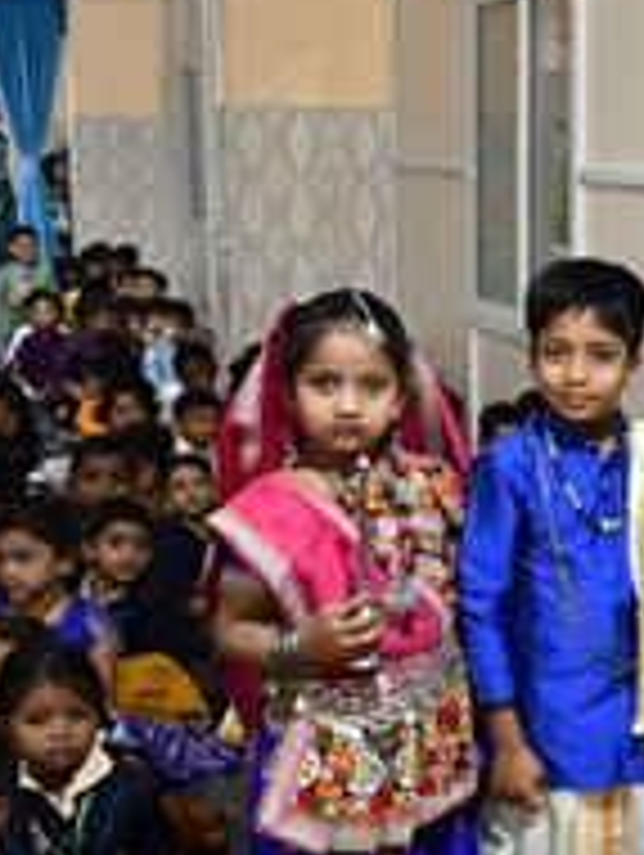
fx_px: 1683
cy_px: 461
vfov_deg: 28.5
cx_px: 946
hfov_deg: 19.2
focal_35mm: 68
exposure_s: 1/60
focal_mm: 20
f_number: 3.8
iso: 500
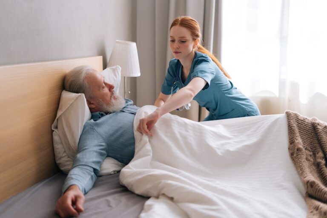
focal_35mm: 50
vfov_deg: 27.0
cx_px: 164
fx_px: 454
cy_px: 109
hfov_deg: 39.6
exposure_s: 1/60
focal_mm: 50
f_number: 1.8
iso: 800
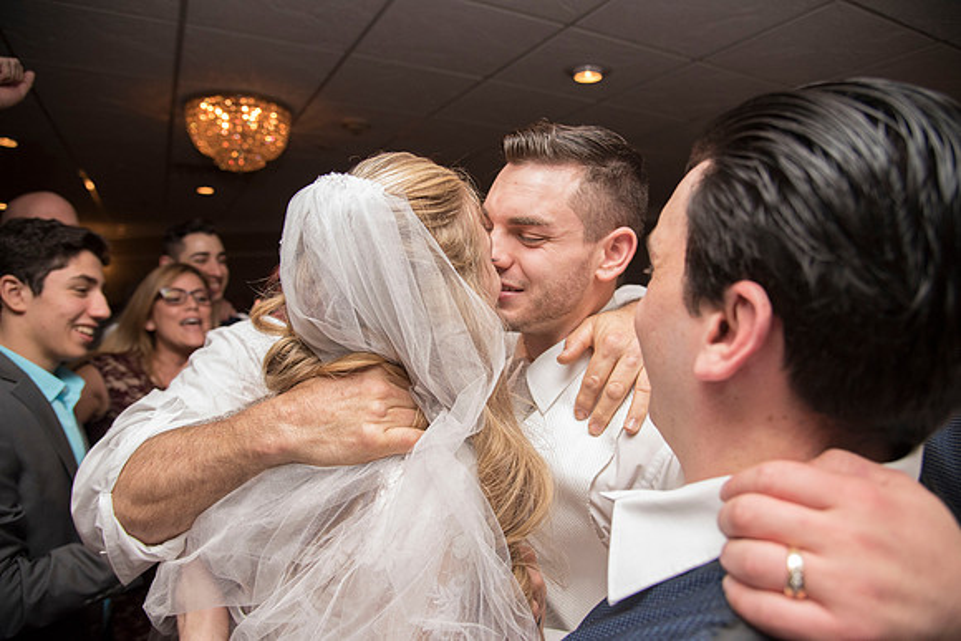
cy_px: 320
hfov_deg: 73.7
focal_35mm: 24
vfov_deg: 53.2
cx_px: 480
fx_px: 641
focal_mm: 24
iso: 2000
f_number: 4
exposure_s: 1/200
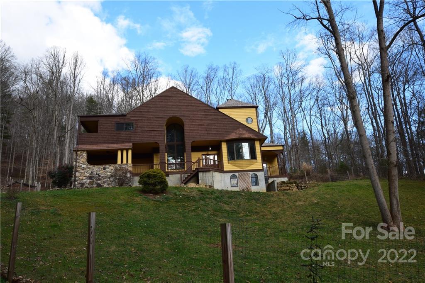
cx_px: 212
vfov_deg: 50.4
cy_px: 142
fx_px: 301
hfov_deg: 70.5
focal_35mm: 26
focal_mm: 17
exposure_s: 1/160
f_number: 9
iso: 400
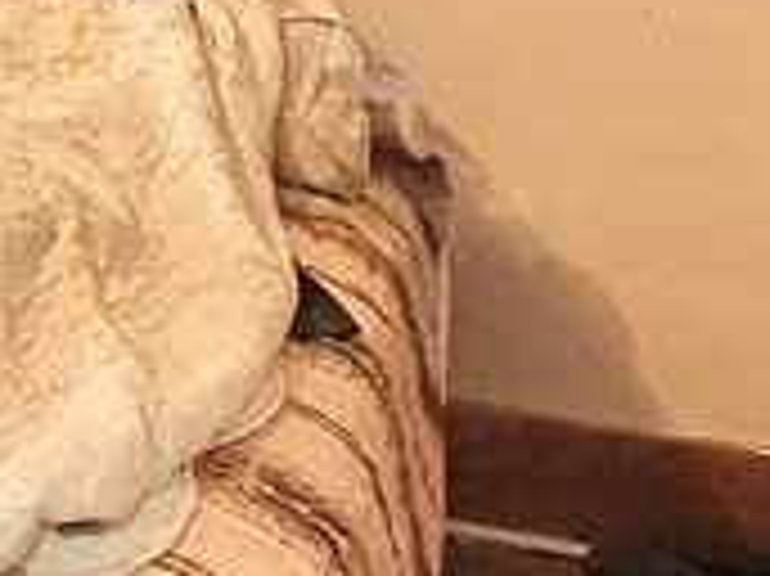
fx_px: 1867
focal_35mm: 84
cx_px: -874
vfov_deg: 15.8
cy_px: -351
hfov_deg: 16.3
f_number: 2.2
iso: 320
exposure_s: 1/60
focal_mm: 2.22
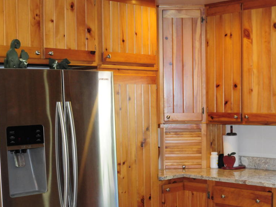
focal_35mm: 62
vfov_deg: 23.6
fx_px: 494
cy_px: 127
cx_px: 167
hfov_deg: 31.1
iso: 1600
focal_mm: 28
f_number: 5.6
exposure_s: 1/60
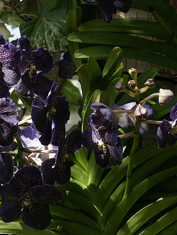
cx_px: 24
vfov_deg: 17.7
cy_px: 119
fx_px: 756
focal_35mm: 111
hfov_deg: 13.3
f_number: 8
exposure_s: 1/200
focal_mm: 50
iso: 200
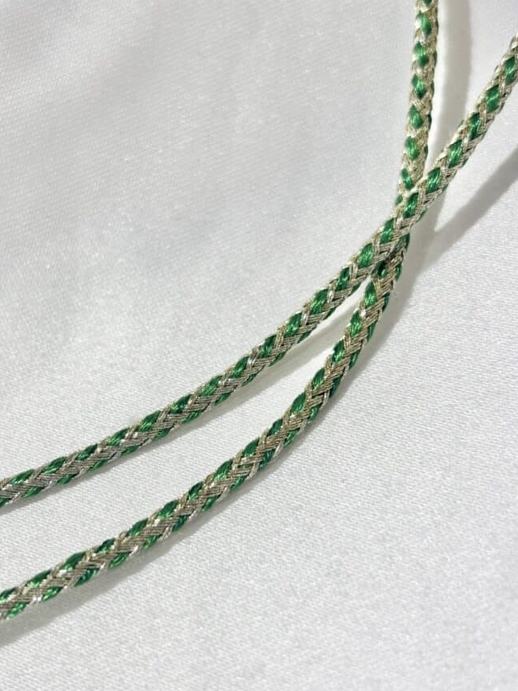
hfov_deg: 23.6
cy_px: 363
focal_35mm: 62
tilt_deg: -51.3
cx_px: 210
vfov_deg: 31.2
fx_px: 1237
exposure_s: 1/343
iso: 32
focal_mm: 5.96
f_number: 1.6
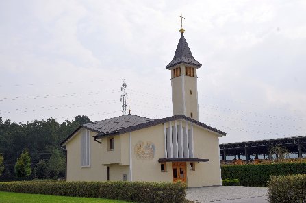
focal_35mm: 39
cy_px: 102
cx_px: 153
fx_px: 331
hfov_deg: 49.6
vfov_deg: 34.1
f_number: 11
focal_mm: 26
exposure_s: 1/500
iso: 400
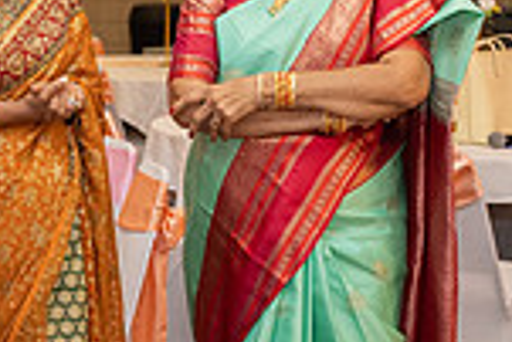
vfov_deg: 10.1
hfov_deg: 14.8
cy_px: 56
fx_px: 1922
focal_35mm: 135
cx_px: -68
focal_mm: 35
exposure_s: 1/160
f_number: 3.5
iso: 1250
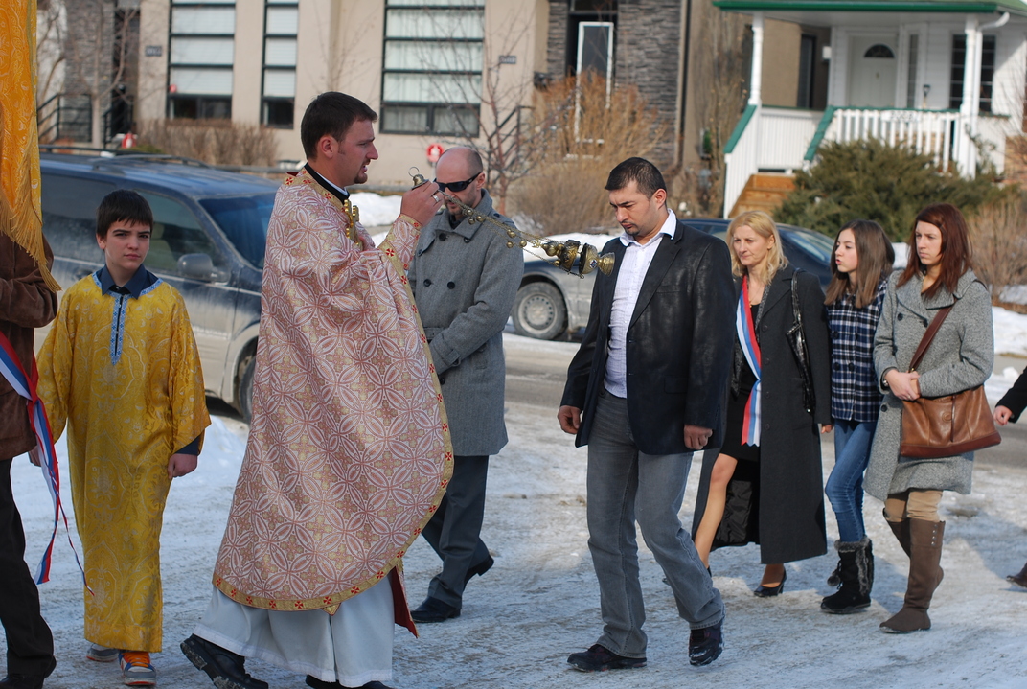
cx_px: 514
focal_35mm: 75
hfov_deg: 26.9
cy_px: 344
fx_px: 2143
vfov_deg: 18.3
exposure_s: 1/500
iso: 100
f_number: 4
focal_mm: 50
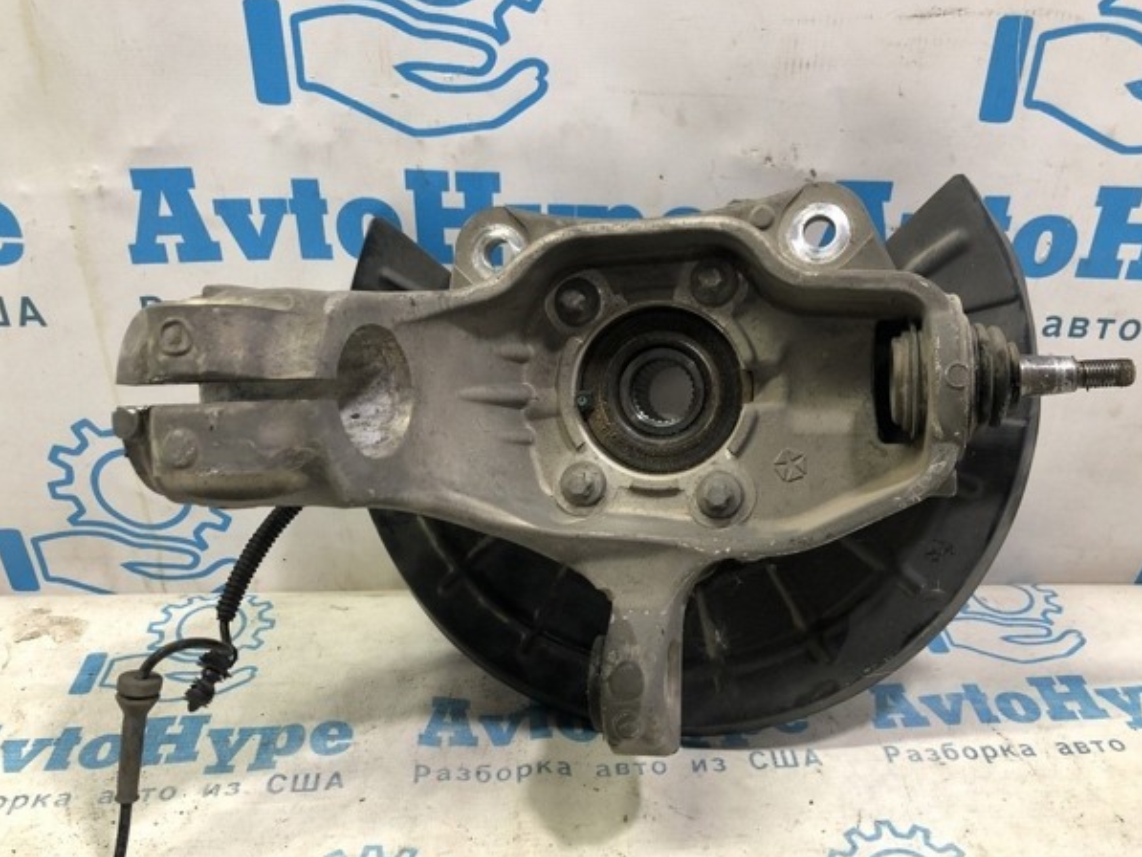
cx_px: 608
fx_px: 990
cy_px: 448
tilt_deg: -30.4
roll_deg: -0.5
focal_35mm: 30
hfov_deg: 59.9
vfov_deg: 46.8
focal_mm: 4
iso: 40
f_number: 1.8
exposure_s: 1/20
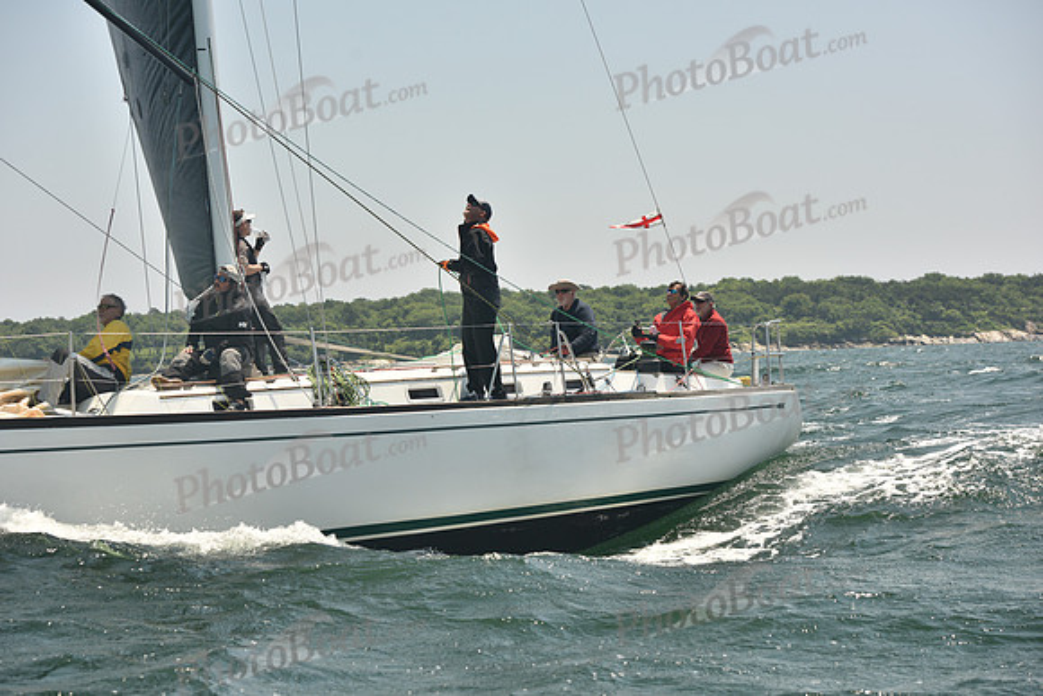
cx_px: 522
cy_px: 348
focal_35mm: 70
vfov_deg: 19.5
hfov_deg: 28.8
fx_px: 2028
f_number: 6.3
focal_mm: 70
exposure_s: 1/640
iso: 250
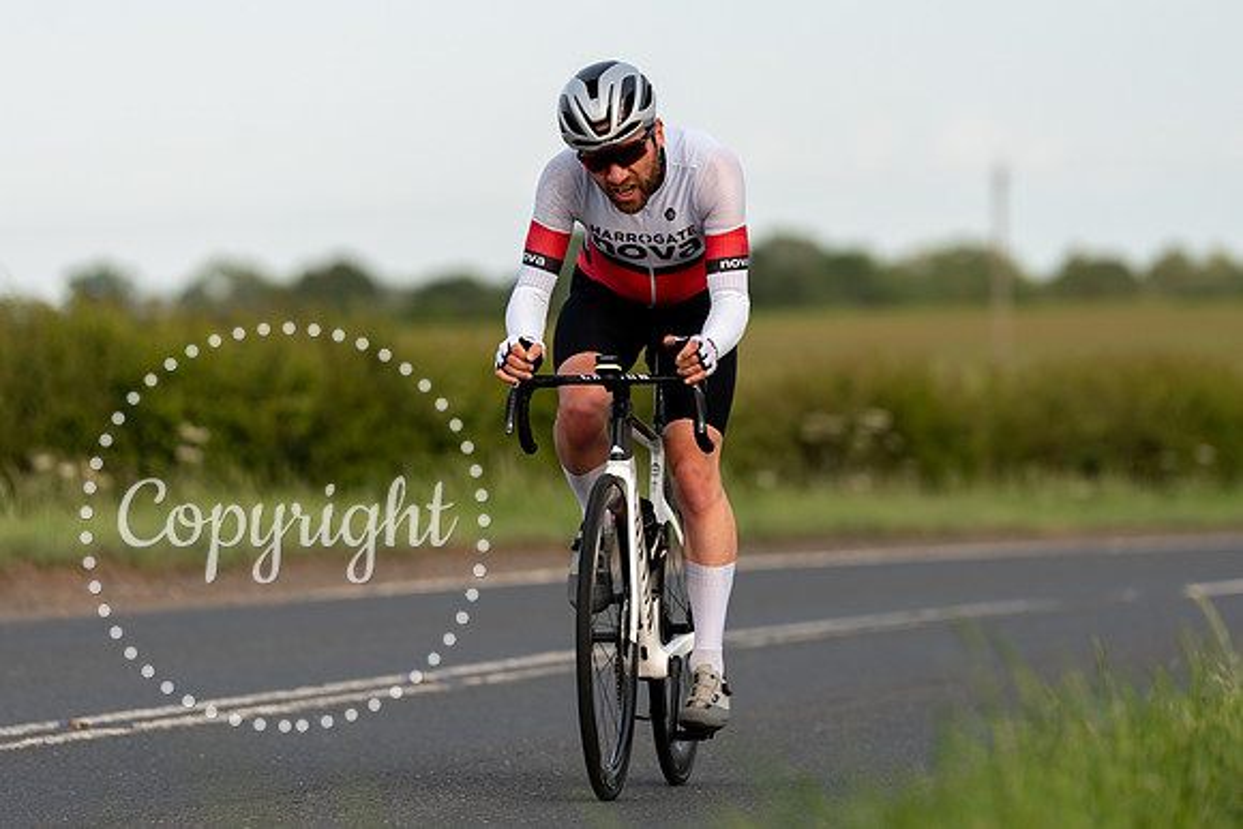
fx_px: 9463
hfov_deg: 7.5
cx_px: 658
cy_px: 280
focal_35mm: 274
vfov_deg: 5.0
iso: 125
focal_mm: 200
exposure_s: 1/1000
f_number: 3.2
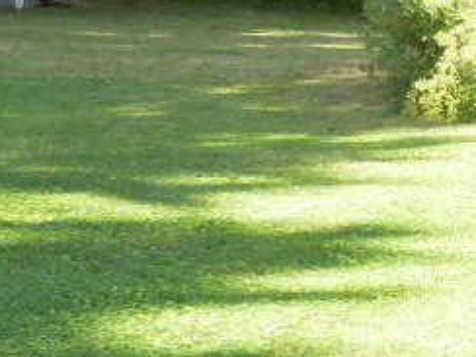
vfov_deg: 7.9
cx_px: -133
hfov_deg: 10.3
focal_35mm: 189
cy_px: 242
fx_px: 2599
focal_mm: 8.1
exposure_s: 1/200
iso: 160
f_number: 3.5
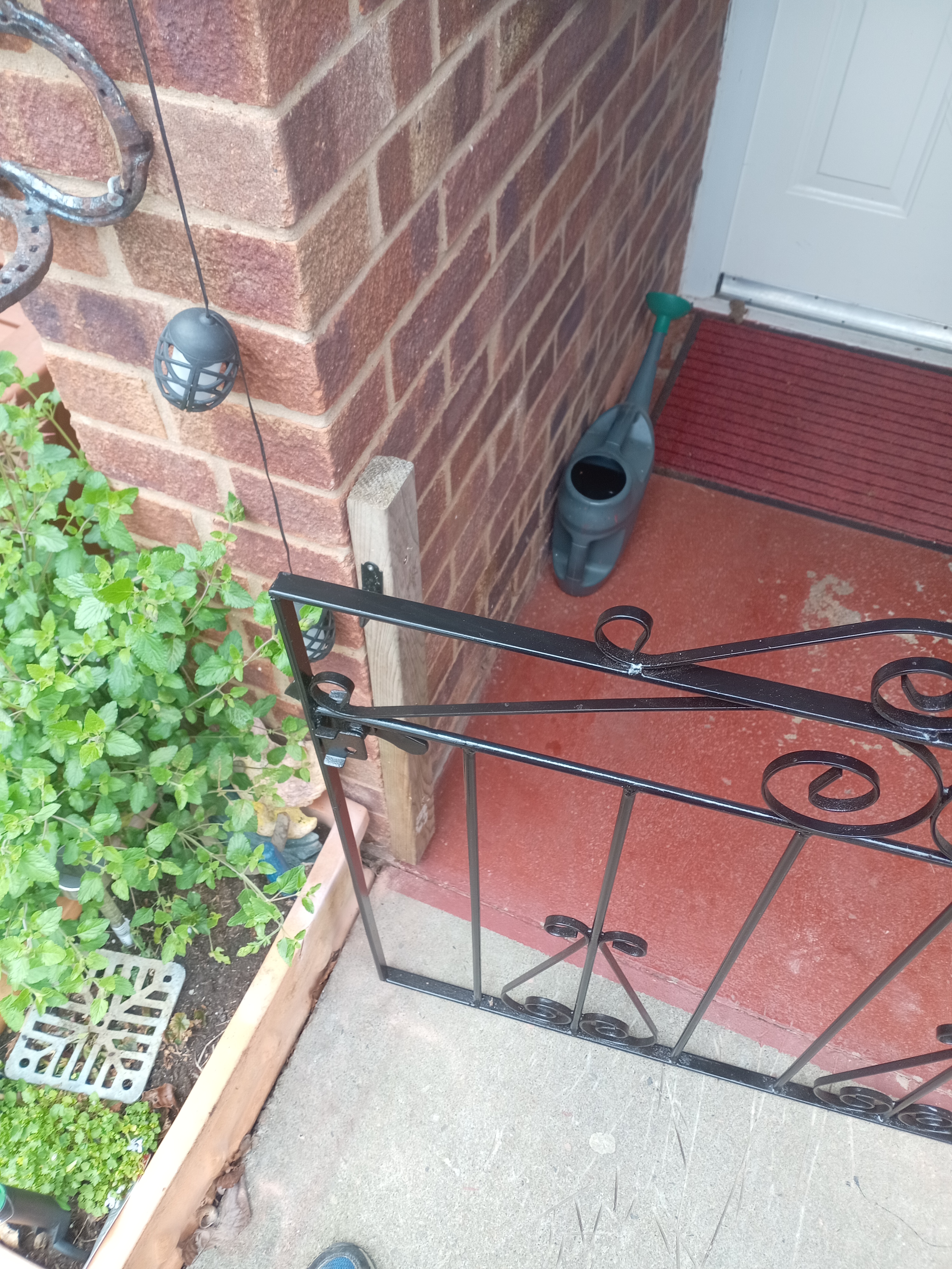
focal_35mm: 27
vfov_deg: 65.3
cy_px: 634
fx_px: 990
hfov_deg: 51.4
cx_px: 476
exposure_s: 1/50
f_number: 1.8
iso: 132
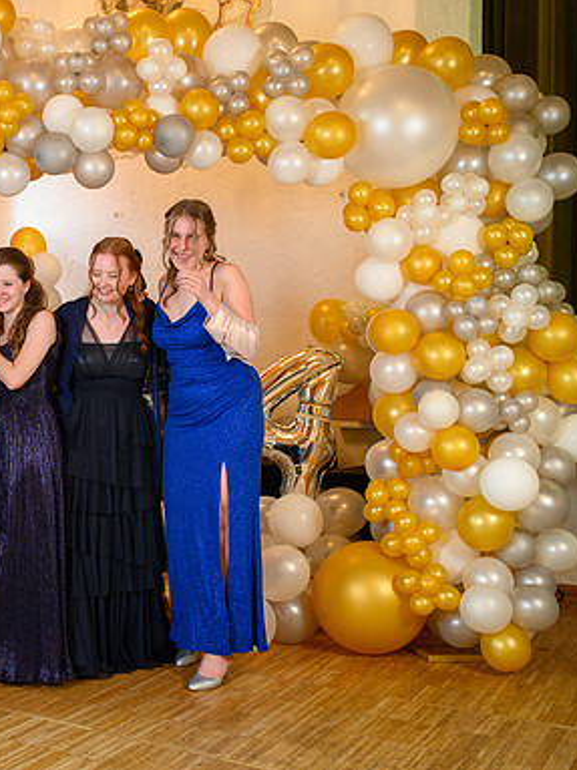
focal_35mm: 51
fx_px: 1134
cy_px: 384
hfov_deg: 27.1
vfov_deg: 37.5
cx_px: 12
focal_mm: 35
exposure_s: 1/100
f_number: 3.5
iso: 1250
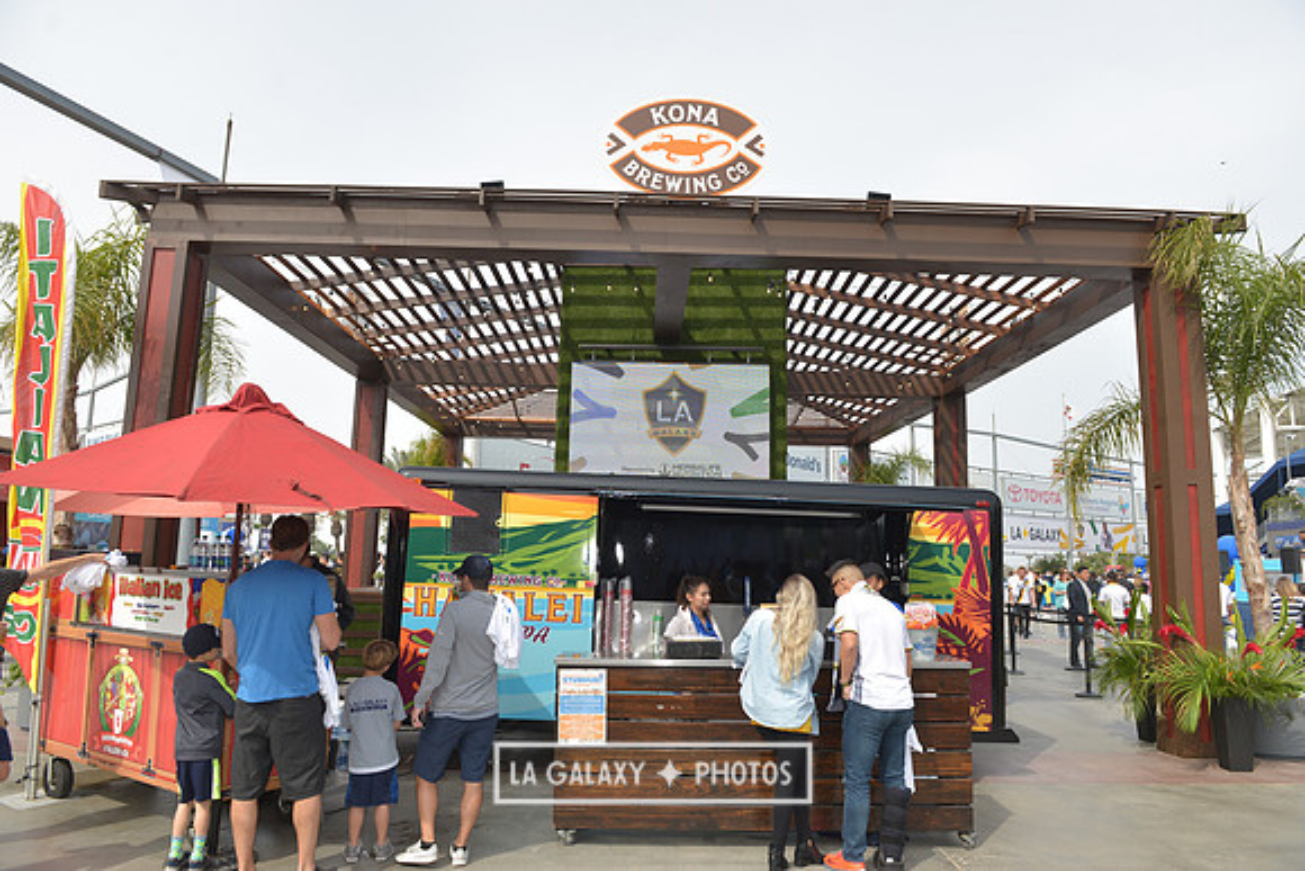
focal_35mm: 24
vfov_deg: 53.2
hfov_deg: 73.7
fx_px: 870
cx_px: 652
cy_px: 436
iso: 200
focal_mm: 24
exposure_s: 1/800
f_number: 5.6
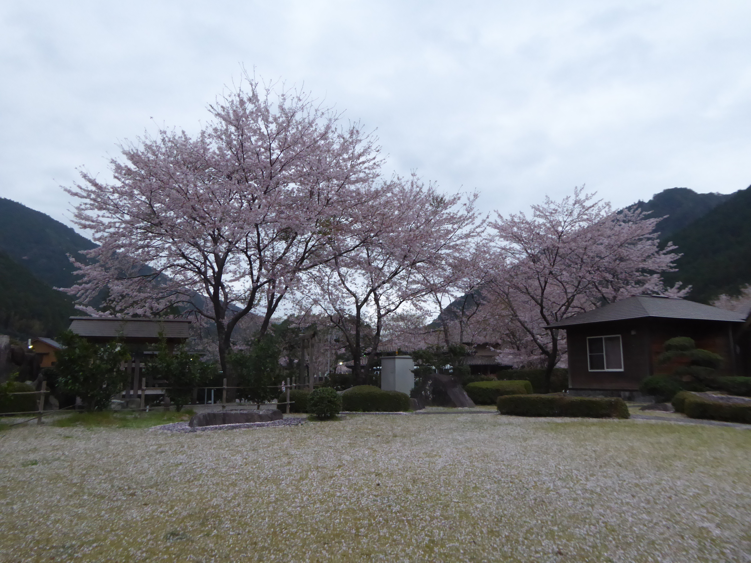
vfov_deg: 51.4
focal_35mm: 27
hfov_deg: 65.3
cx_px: 376
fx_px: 586
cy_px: 282
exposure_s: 1/50
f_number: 3.4
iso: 400
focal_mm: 4.7
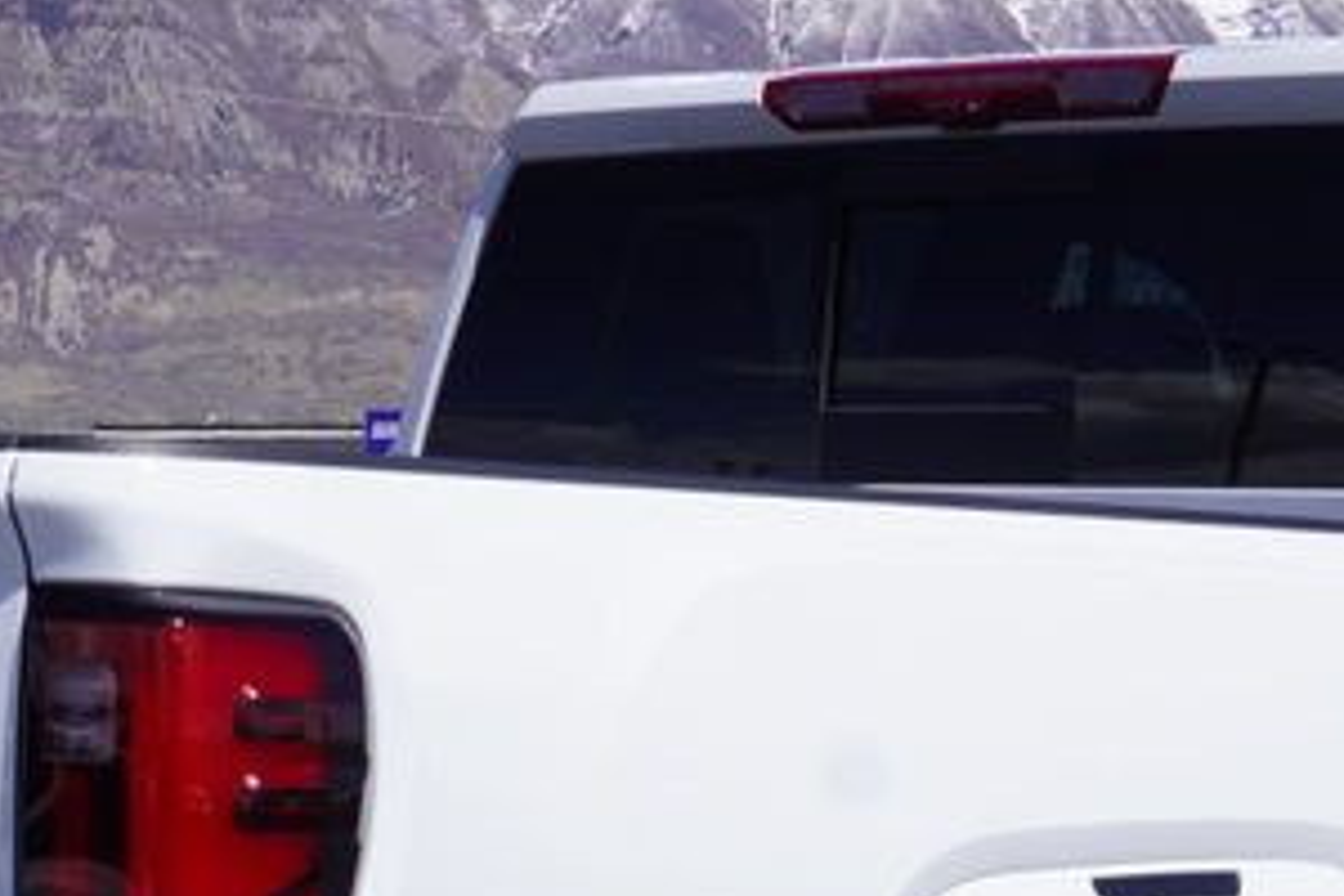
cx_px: 663
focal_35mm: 123
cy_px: 1201
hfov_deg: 16.7
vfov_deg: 10.9
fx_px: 4592
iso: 100
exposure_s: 1/250
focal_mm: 24
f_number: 11
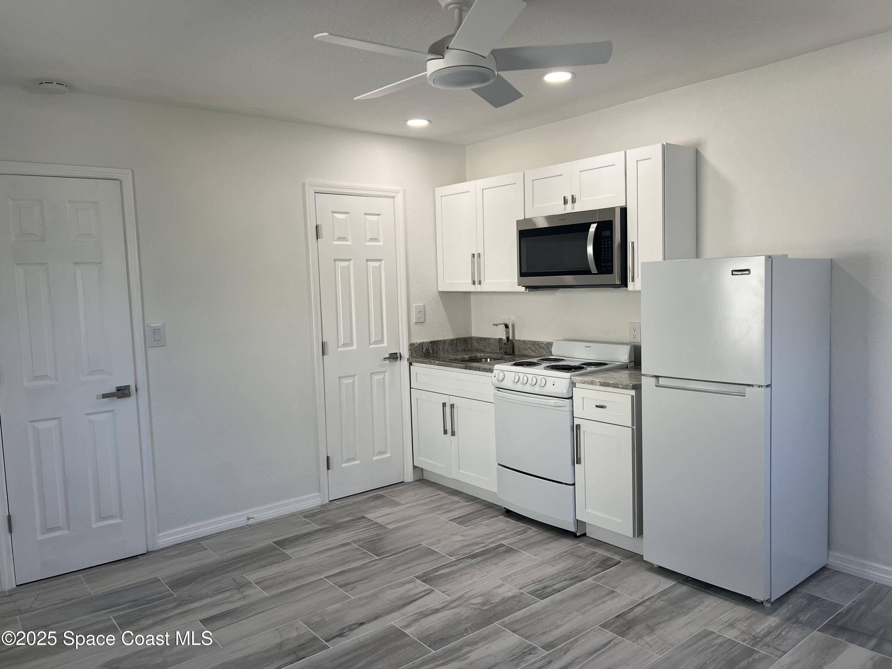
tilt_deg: -6.4
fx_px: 670
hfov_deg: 67.3
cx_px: 446
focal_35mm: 26
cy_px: 334
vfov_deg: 53.1
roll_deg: +1.3
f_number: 1.5
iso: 40
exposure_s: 1/205
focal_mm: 5.7
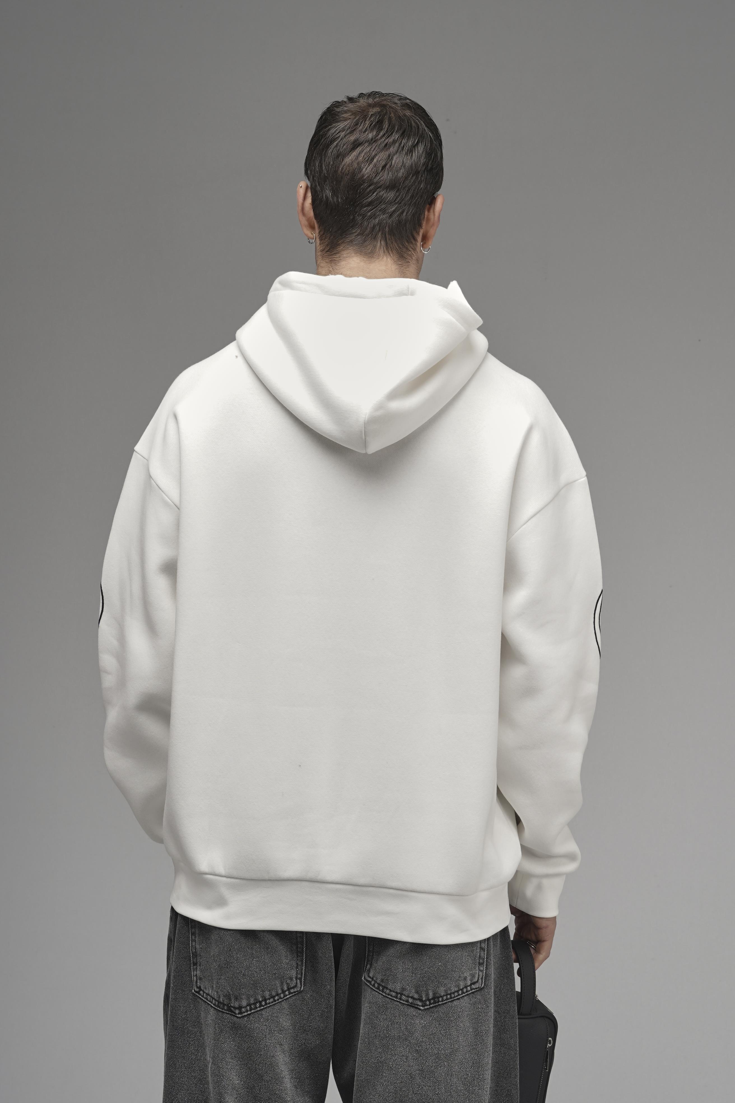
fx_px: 2297
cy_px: 552
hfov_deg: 18.2
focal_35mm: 75
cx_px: 368
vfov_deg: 27.0
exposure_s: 1/125
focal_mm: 50
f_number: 7.1
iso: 64
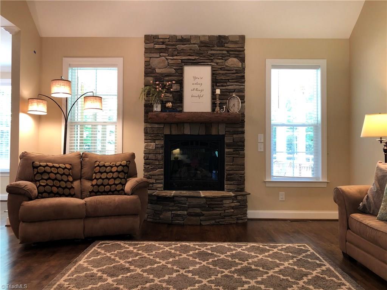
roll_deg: -0.4
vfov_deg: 49.7
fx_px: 313
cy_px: 145
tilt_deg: +1.9
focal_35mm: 28
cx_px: 194
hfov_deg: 63.4
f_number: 1.8
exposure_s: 1/15
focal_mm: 3.99
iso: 40
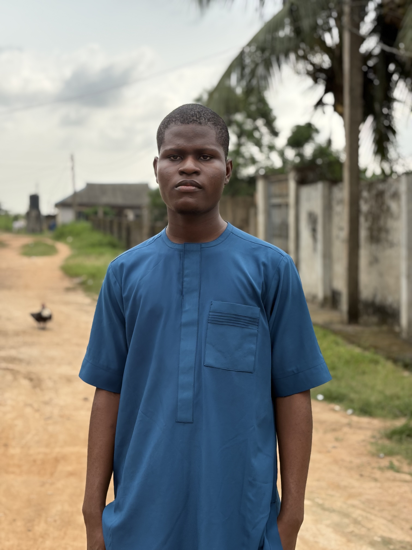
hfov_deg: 28.0
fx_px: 825
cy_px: 275
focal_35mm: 52
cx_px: 206
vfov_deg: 36.8
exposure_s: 1/1048
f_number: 1.6
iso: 50
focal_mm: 5.96
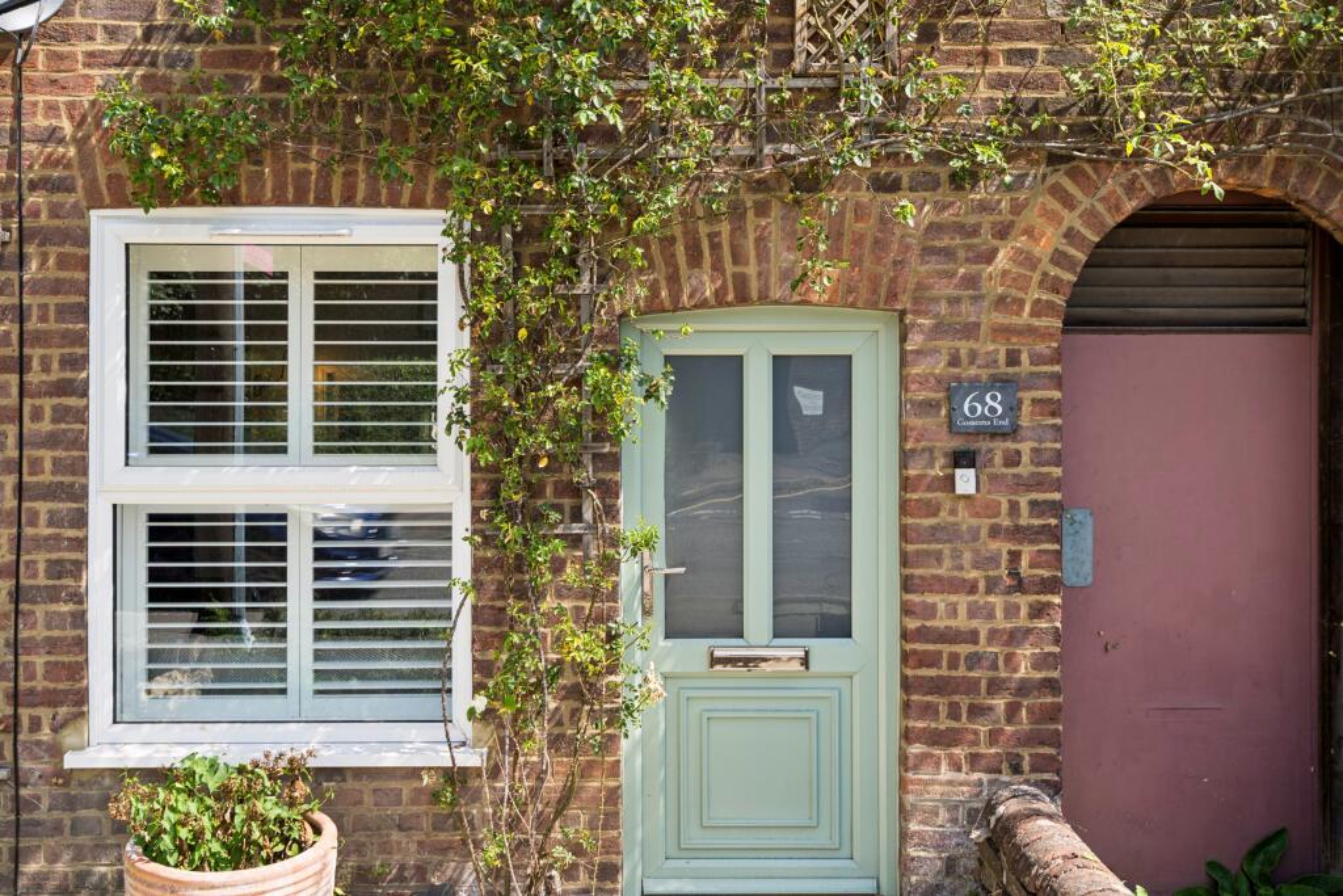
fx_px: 1306
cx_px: 672
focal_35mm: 35
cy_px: 448
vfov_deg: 37.9
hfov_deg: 54.4
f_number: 6.3
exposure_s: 1/160
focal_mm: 35
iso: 100
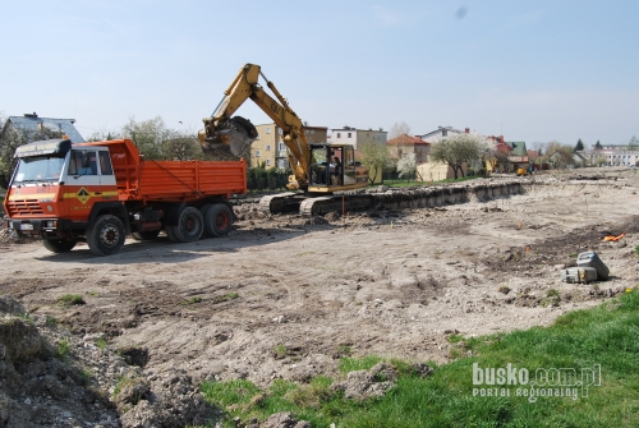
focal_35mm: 30
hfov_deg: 61.9
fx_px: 533
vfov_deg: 43.7
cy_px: 214
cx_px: 320
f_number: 8
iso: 100
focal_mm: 20
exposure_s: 1/250
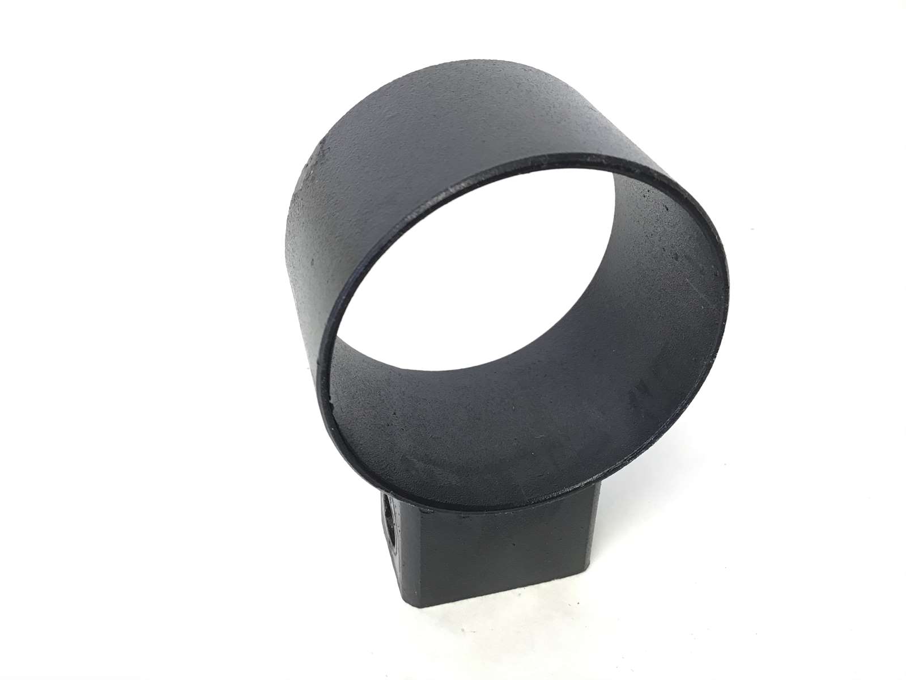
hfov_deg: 58.4
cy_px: 340
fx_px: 811
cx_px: 453
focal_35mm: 31
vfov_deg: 45.4
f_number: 2.4
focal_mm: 3.3
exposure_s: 1/30
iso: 50
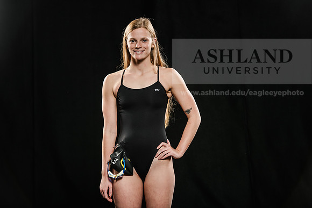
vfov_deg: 11.8
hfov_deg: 17.6
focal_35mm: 116
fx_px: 1006
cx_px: 156
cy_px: 104
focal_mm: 116
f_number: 6.3
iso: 400
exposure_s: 1/250
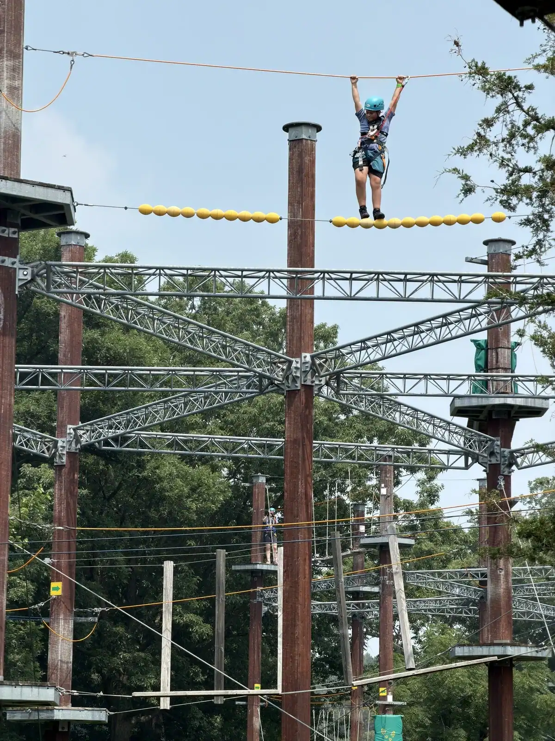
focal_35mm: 100
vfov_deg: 19.6
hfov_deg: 14.8
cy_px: 370
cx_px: 278
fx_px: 2138
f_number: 2.8
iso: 25
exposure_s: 1/638
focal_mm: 16.89
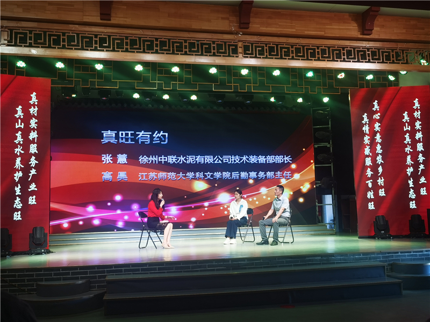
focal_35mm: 38
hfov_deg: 49.0
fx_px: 472
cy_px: 161
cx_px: 215
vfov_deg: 37.7
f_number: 1.6
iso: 64
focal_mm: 5.56
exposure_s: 1/100
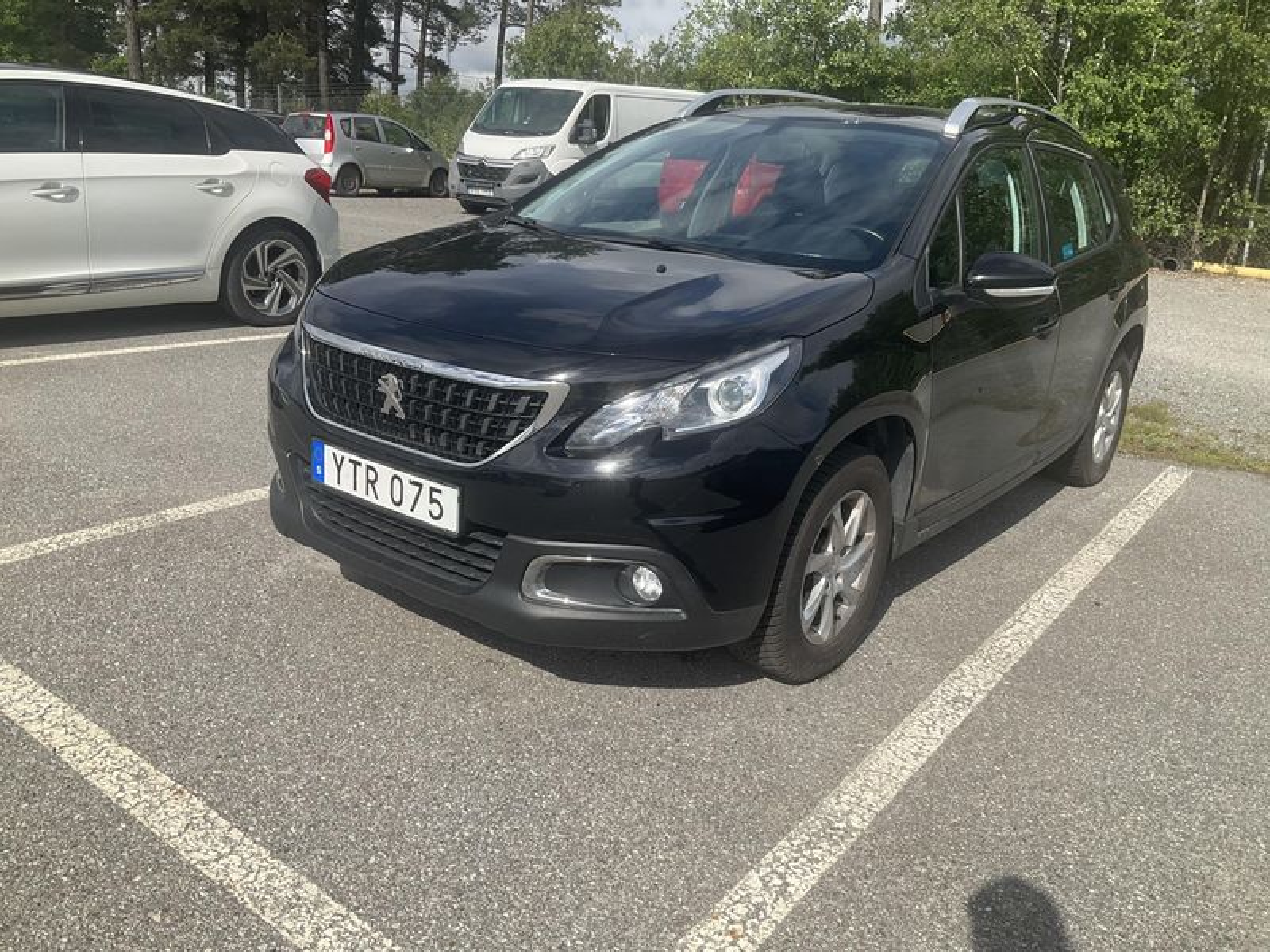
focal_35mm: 29
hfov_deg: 61.7
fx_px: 1064
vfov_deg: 48.2
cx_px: 635
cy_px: 476
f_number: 1.8
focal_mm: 3
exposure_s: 1/2058
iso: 25
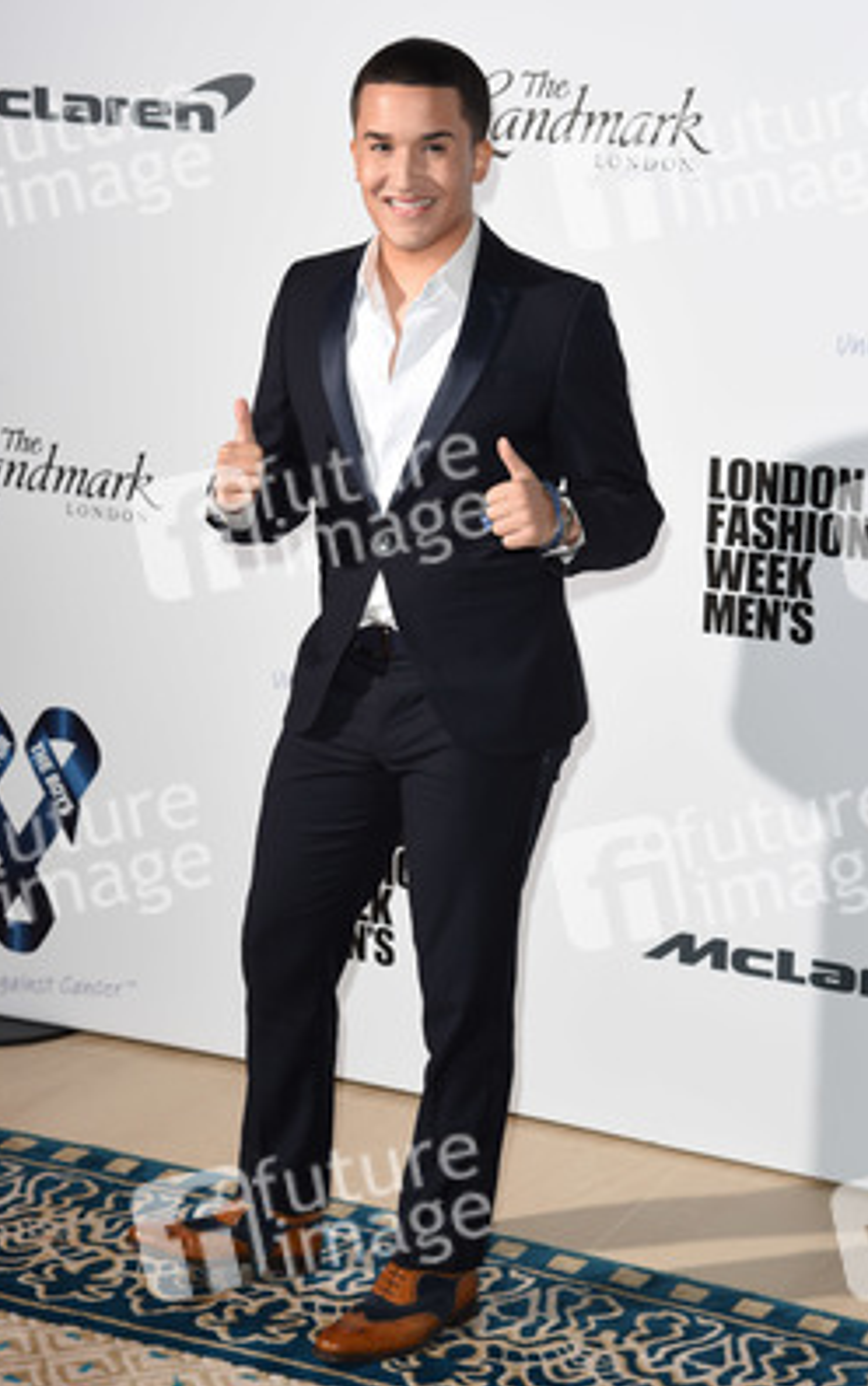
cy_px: 693
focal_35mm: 72
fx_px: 2721
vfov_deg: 28.6
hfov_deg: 18.1
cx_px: 415
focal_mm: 70
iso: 640
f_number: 6.3
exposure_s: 1/250
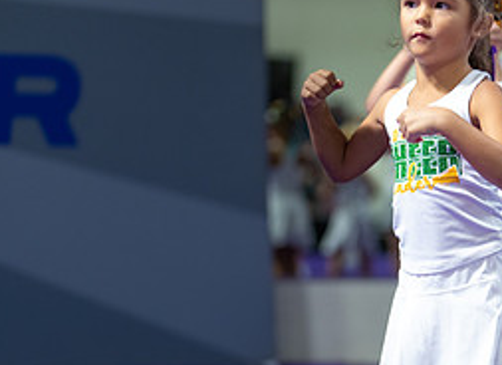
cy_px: 300
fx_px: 2008
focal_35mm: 140
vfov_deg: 10.4
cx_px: 458
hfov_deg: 14.1
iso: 500
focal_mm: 50
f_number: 1.2
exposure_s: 1/320
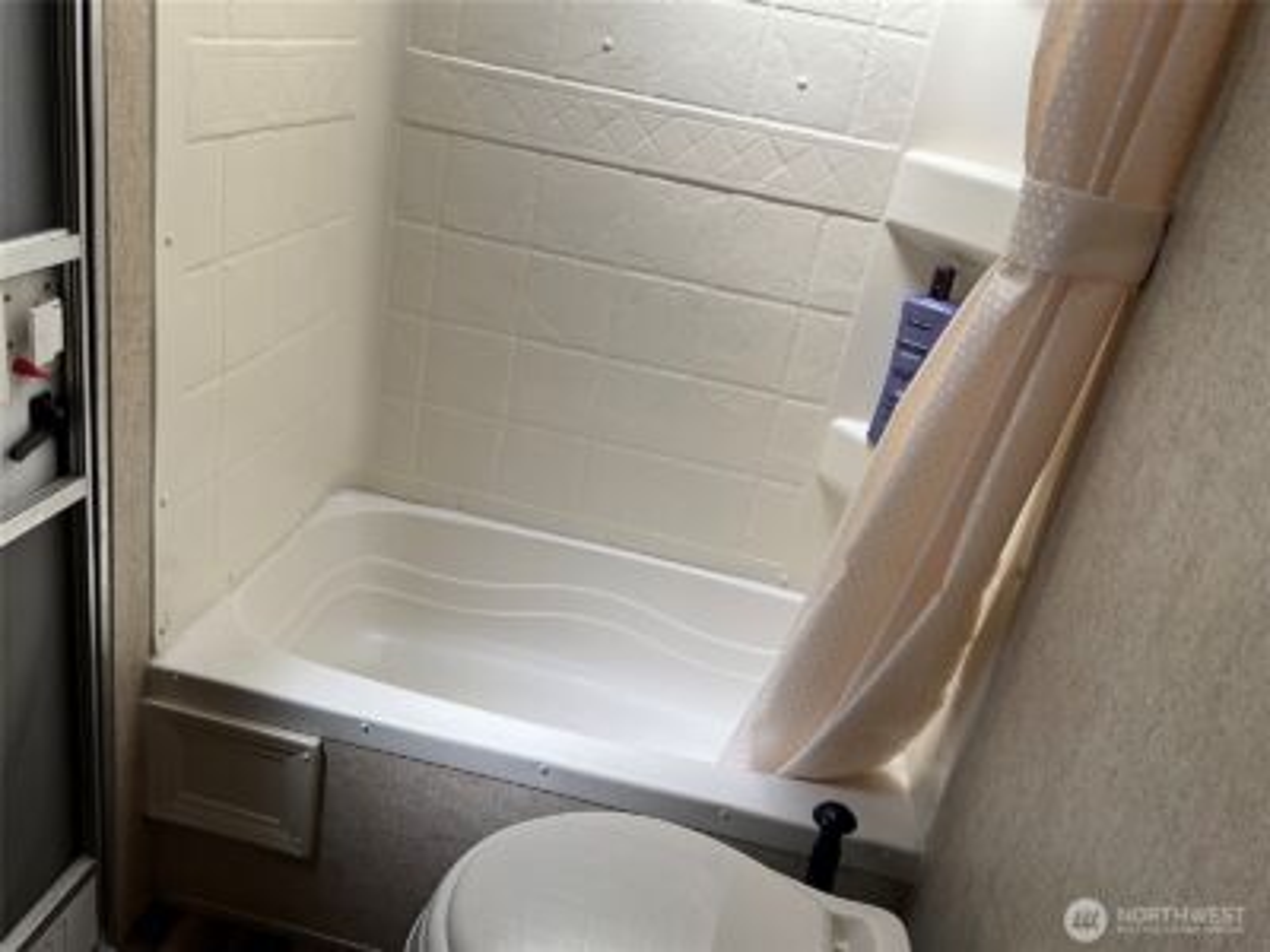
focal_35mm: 29
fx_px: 1064
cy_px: 476
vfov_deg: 48.2
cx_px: 635
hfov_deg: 61.7
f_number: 1.8
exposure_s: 1/122
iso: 16
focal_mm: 3
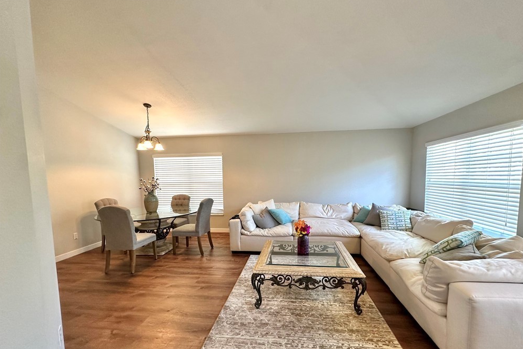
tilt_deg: -4.2
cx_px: 268
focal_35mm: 15
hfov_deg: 100.4
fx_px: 218
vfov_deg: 77.1
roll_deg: +0.8
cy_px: 194
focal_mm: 2.22
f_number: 2.2
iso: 160
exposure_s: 1/60
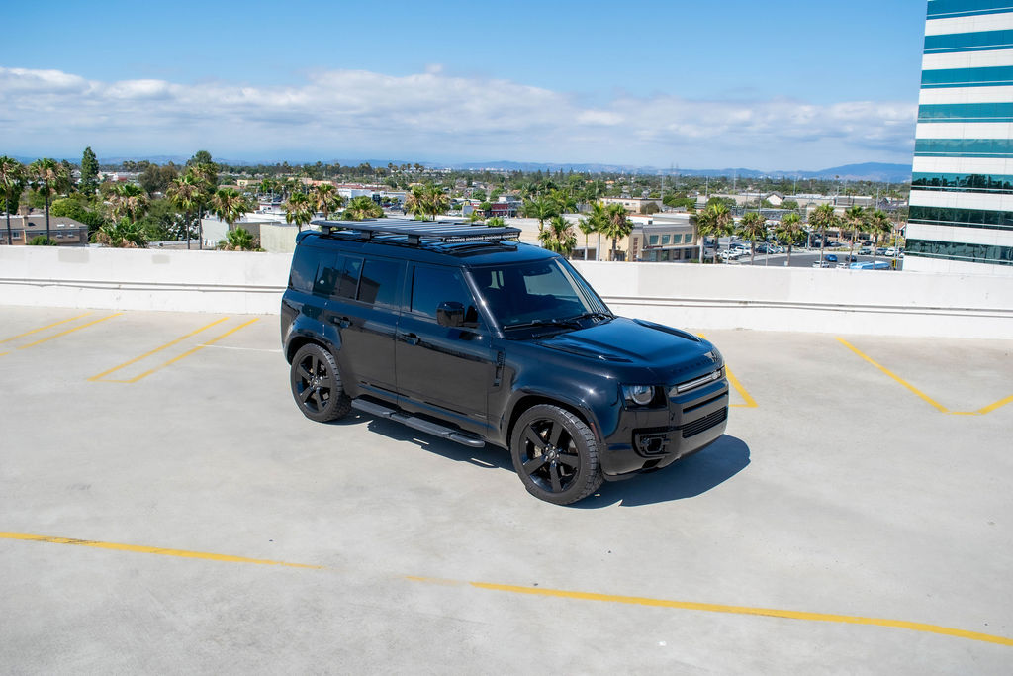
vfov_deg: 43.6
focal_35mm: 30
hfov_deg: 61.9
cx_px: 506
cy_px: 338
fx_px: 844
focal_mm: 20
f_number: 6.3
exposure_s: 1/1600
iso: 400
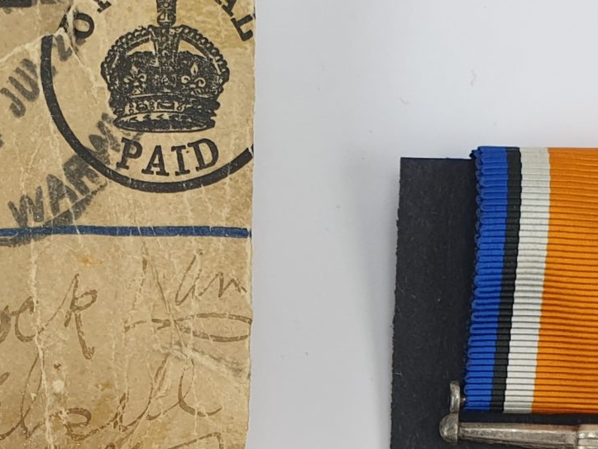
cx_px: 216
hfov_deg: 21.2
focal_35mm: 92
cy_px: 577
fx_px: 1590
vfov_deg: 15.3
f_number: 2.4
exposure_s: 1/100
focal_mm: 4.3
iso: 80
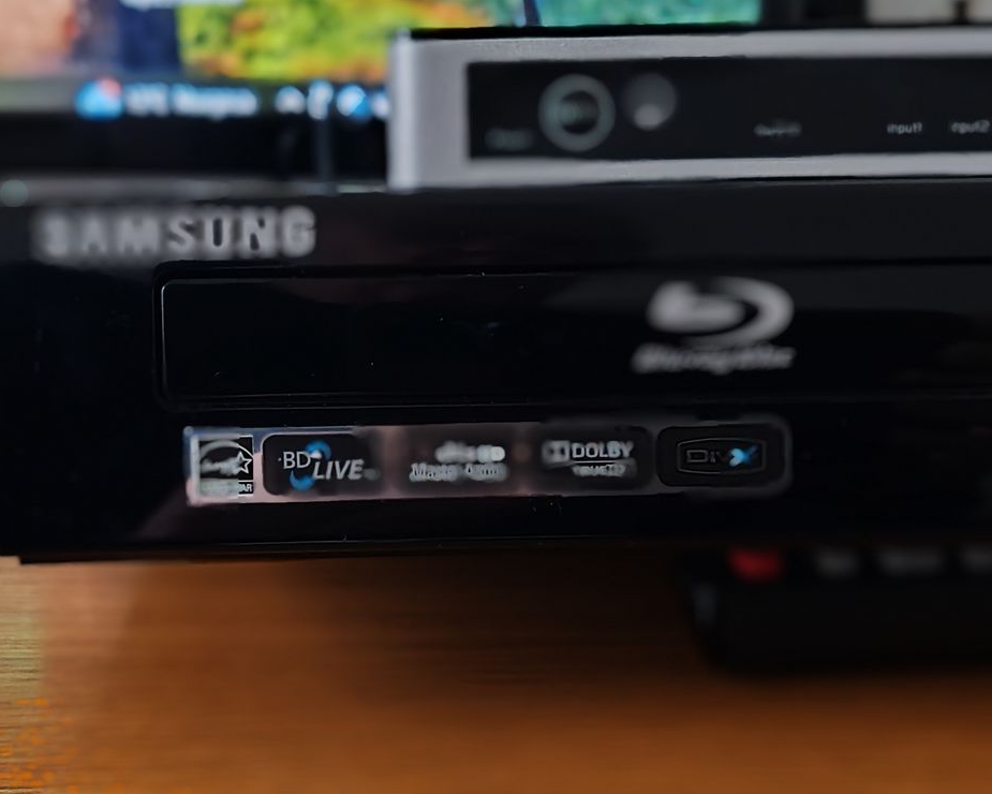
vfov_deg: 26.7
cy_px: 395
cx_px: 464
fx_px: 1673
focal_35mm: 57
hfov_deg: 33.0
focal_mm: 6.12
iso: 4000
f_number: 2.4
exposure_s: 1/50
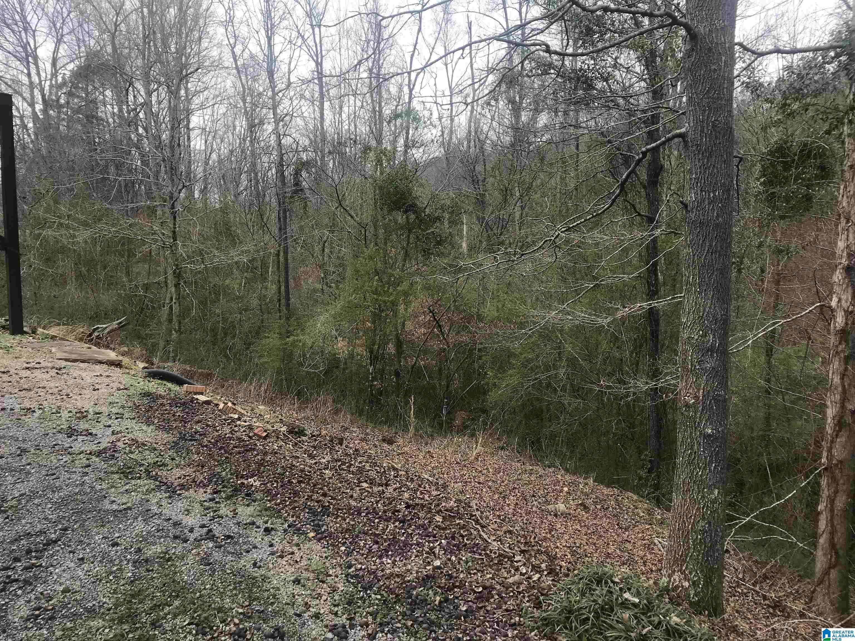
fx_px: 692
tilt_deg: -4.3
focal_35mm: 28
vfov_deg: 49.7
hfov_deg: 63.4
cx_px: 428
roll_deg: -0.3
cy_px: 320
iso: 20
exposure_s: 1/742
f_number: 1.8
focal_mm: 3.99
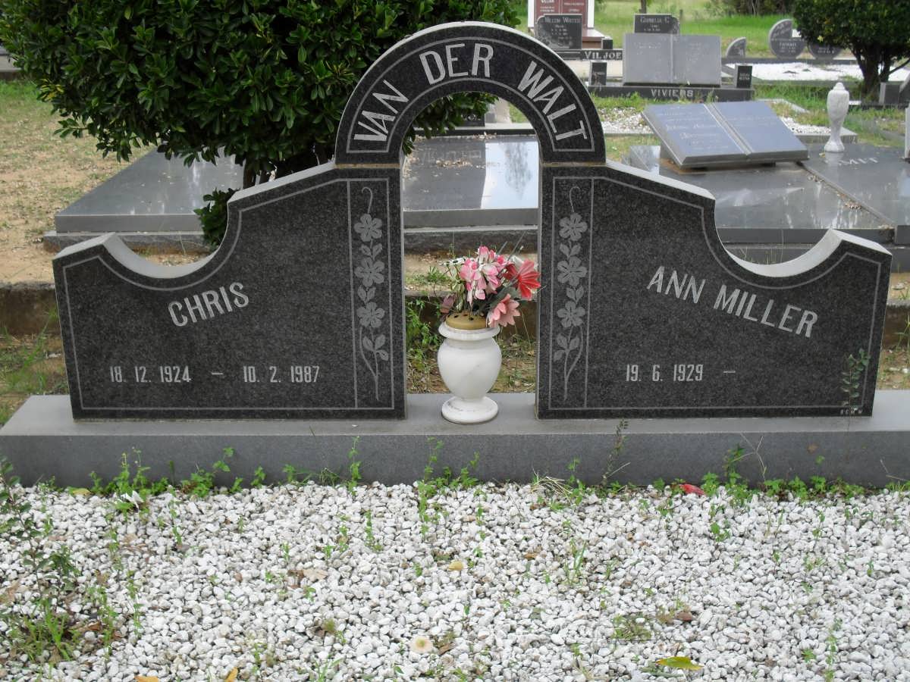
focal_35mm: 42
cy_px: 341
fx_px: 1104
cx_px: 455
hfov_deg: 44.8
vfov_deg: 34.3
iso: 100
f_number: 3.6
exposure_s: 1/250
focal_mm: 7.5
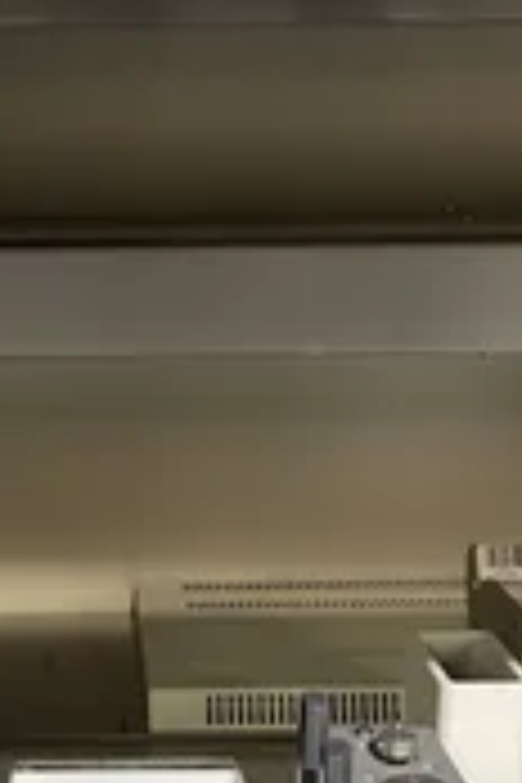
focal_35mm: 62
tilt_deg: -18.7
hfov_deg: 21.6
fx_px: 1348
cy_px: 680
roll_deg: +0.5
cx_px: 90
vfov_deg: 31.1
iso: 320
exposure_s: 1/60
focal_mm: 4.2
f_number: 1.6
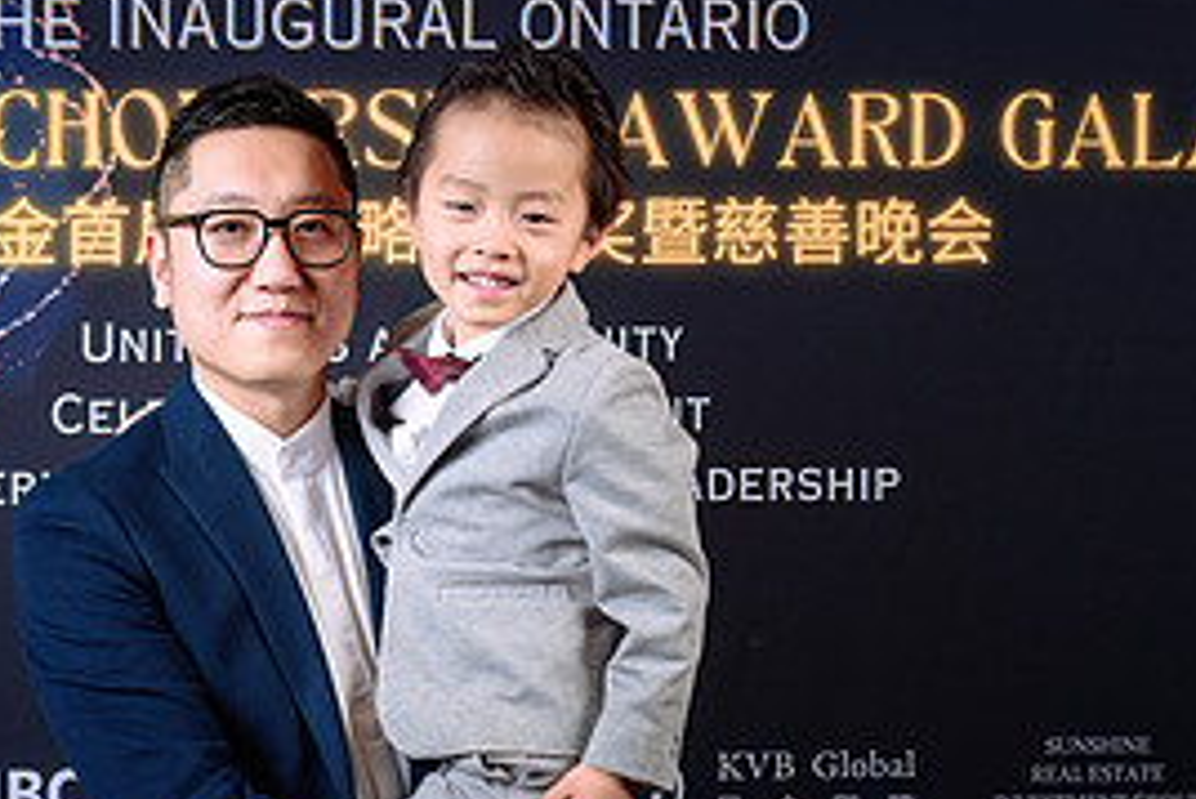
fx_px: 2426
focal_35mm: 73
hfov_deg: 27.6
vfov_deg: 18.6
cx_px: 421
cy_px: 615
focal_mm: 31.5
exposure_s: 1/160
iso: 500
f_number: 5
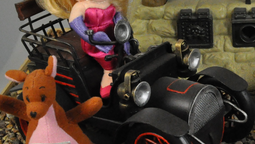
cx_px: 295
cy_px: 24
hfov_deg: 20.5
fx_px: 663
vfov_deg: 12.3
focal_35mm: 98
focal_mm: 22
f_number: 11
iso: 3200
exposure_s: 1/250
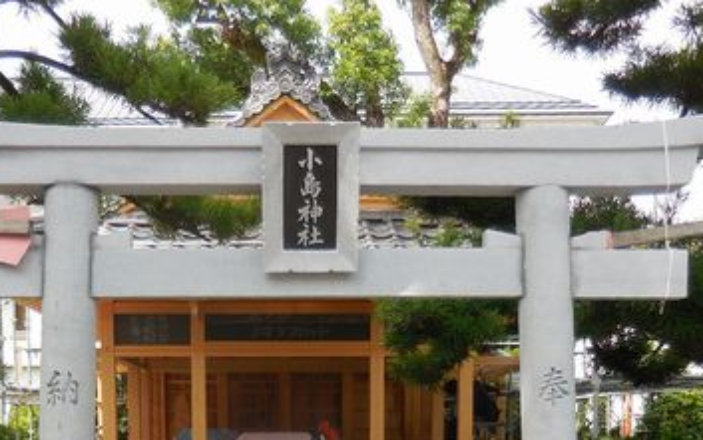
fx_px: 978
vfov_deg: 23.5
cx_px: 305
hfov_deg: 39.5
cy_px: 506
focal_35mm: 51
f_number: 3.3
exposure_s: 1/500
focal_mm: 4.5
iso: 125
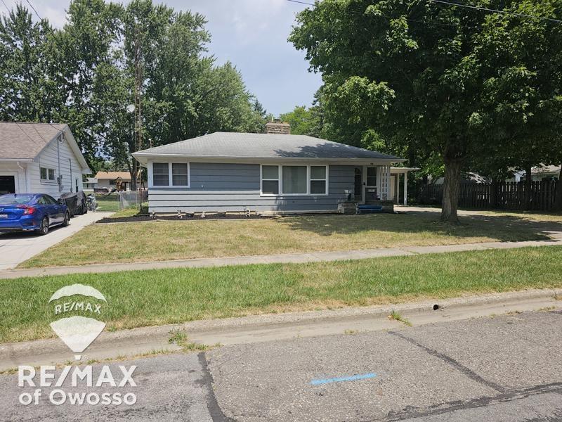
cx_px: 281
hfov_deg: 73.9
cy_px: 211
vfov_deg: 58.9
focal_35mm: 23
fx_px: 373
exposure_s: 1/801
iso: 10
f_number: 1.7
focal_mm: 6.3
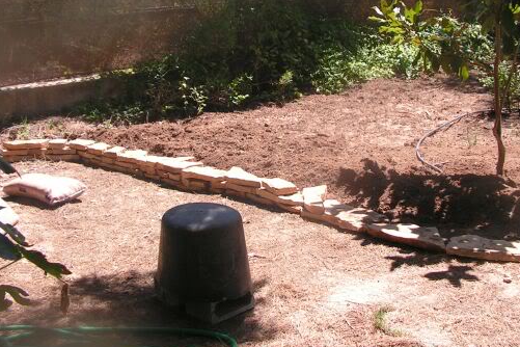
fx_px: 751
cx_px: 291
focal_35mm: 52
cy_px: 101
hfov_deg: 38.1
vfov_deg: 25.8
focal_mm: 6
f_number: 3.2
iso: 64
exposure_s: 1/400
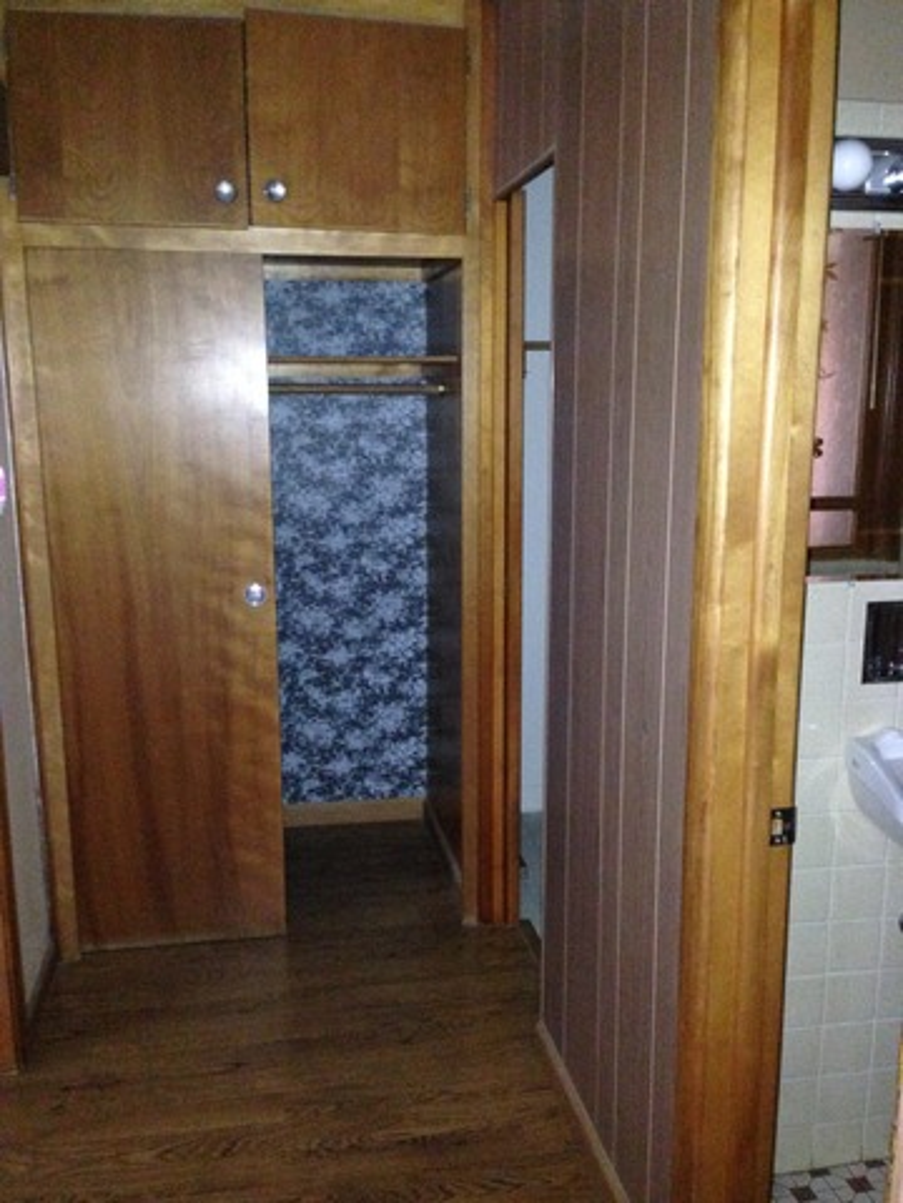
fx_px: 1148
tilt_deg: -12.2
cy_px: 602
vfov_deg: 55.4
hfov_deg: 42.9
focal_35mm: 33
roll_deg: -0.1
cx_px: 452
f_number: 2.4
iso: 800
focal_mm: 4.12
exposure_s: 1/16
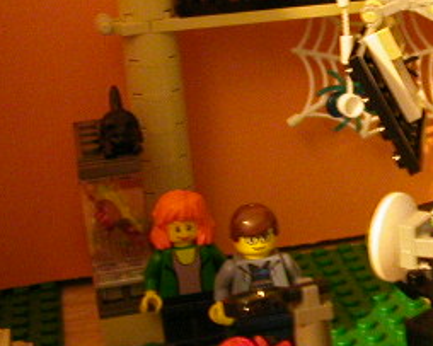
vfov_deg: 16.9
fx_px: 1166
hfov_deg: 19.7
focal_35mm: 91
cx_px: 528
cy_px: 145
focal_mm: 5.6
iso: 400
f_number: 2.7
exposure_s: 1/2.3
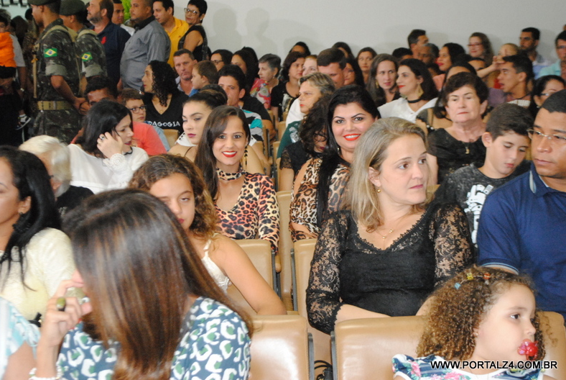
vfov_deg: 19.9
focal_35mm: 69
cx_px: 285
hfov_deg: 29.4
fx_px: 1079
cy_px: 190
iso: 1600
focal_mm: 45
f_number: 5.3
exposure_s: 1/40
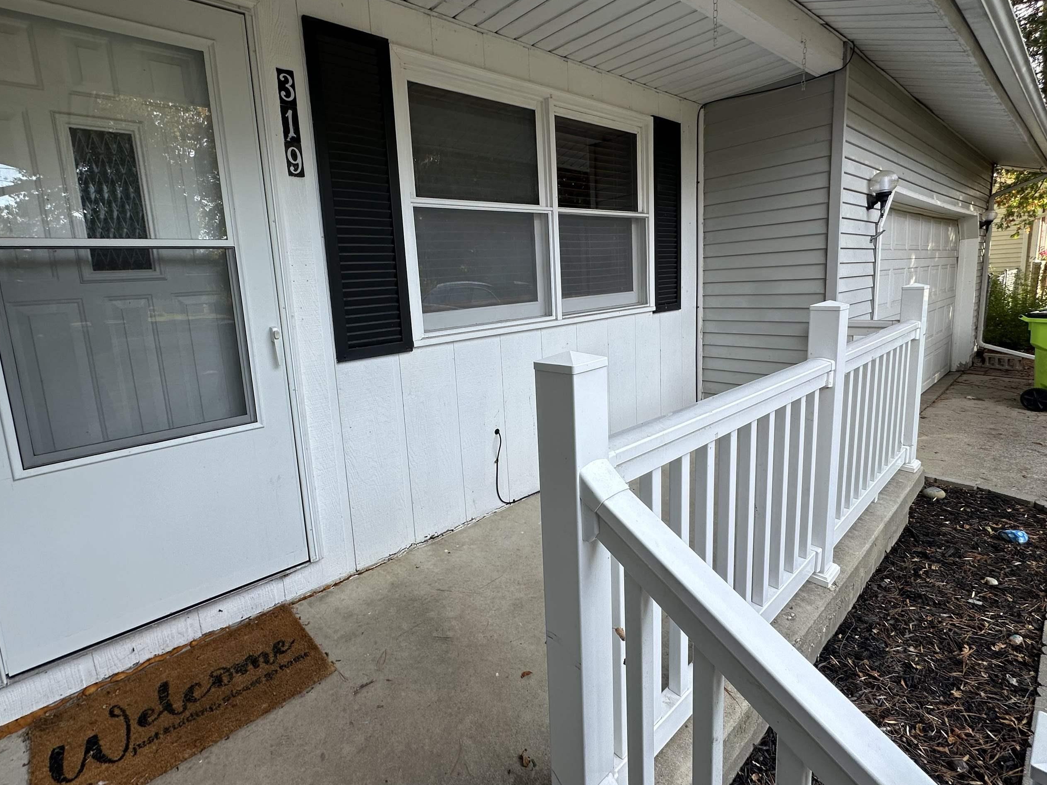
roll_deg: +2.6
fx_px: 514
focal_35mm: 17
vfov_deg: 74.6
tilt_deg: -8.5
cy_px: 359
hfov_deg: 90.9
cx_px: 490
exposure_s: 1/282
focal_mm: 2.22
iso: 40
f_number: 2.2
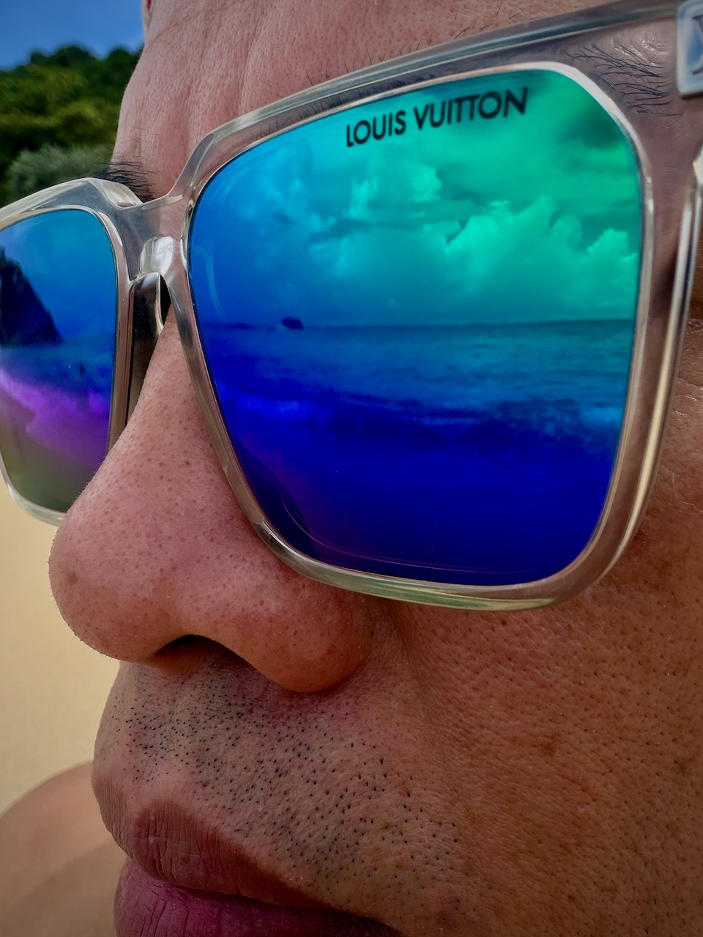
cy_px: 468
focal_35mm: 30
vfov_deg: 60.0
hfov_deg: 46.8
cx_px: 352
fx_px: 812
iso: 25
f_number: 1.9
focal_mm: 2.71
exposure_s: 1/1337
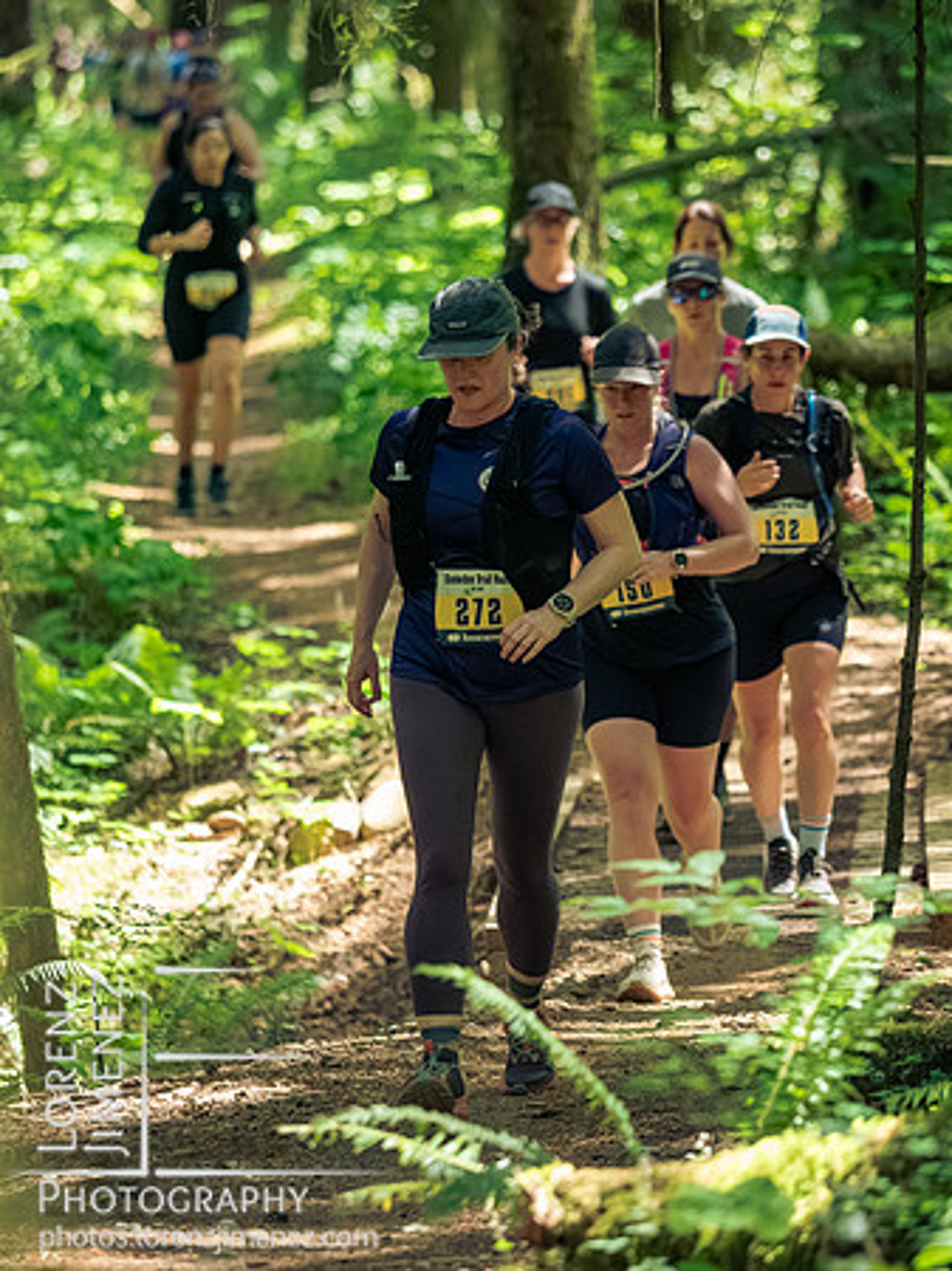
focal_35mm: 270
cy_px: 636
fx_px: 9910
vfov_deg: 7.3
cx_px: 476
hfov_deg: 5.5
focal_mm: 135
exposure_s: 1/800
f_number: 2.8
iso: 5000
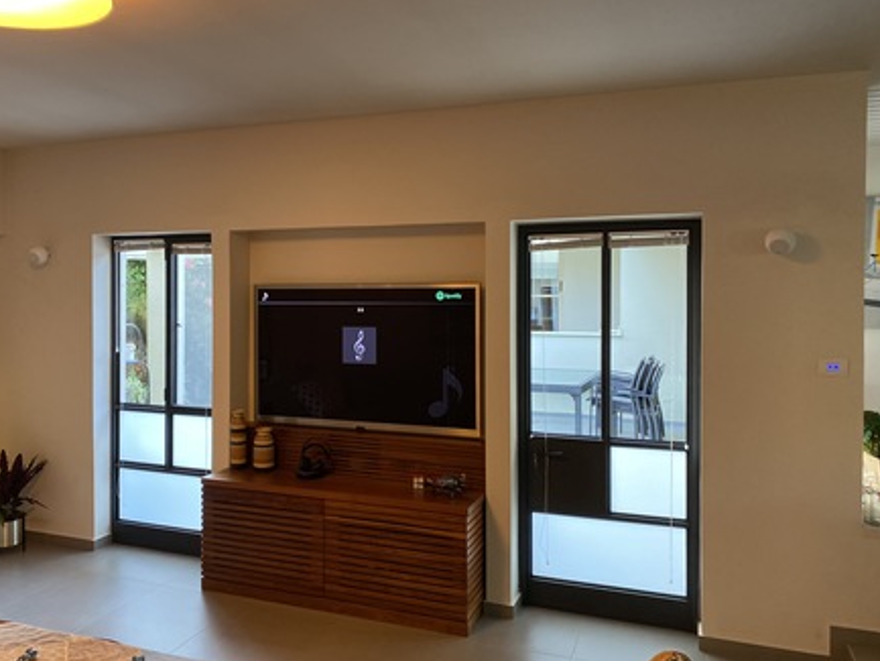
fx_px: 763
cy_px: 310
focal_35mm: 30
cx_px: 388
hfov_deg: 59.8
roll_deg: -1.9
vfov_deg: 46.8
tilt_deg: -1.7
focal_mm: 4.25
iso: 160
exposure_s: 1/50
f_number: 1.8
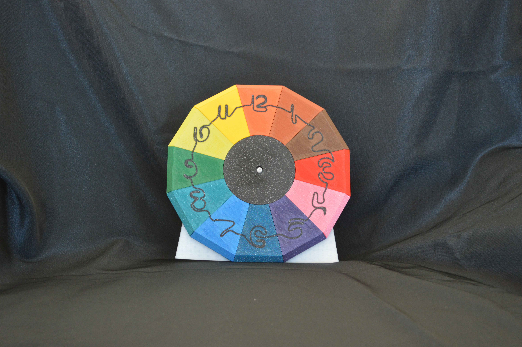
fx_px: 761
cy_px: 174
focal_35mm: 52
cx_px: 261
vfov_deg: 25.7
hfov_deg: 37.9
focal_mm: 35
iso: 800
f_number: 5
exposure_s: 1/13
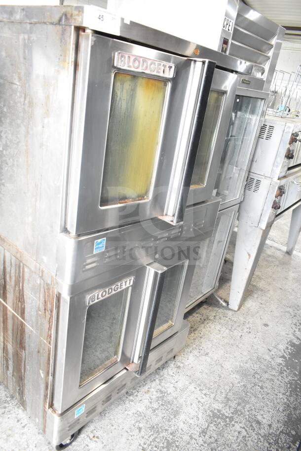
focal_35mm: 27
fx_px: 338
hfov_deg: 48.0
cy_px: 226
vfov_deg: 67.4
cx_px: 150
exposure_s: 1/80
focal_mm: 18
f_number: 4.5
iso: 1600
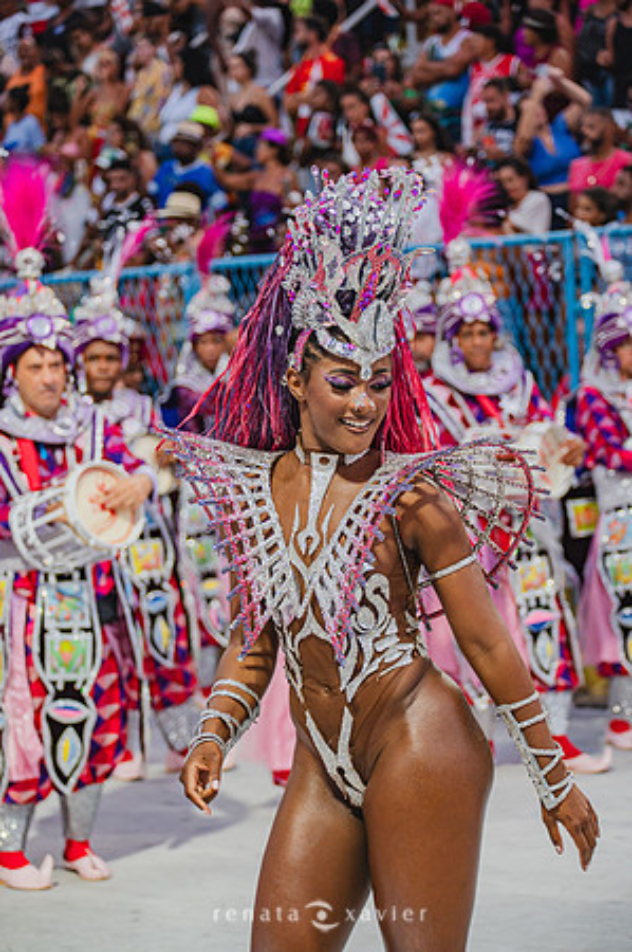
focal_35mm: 105
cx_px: 316
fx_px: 2771
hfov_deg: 13.0
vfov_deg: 19.5
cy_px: 476
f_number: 4.8
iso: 800
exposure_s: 1/250
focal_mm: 105
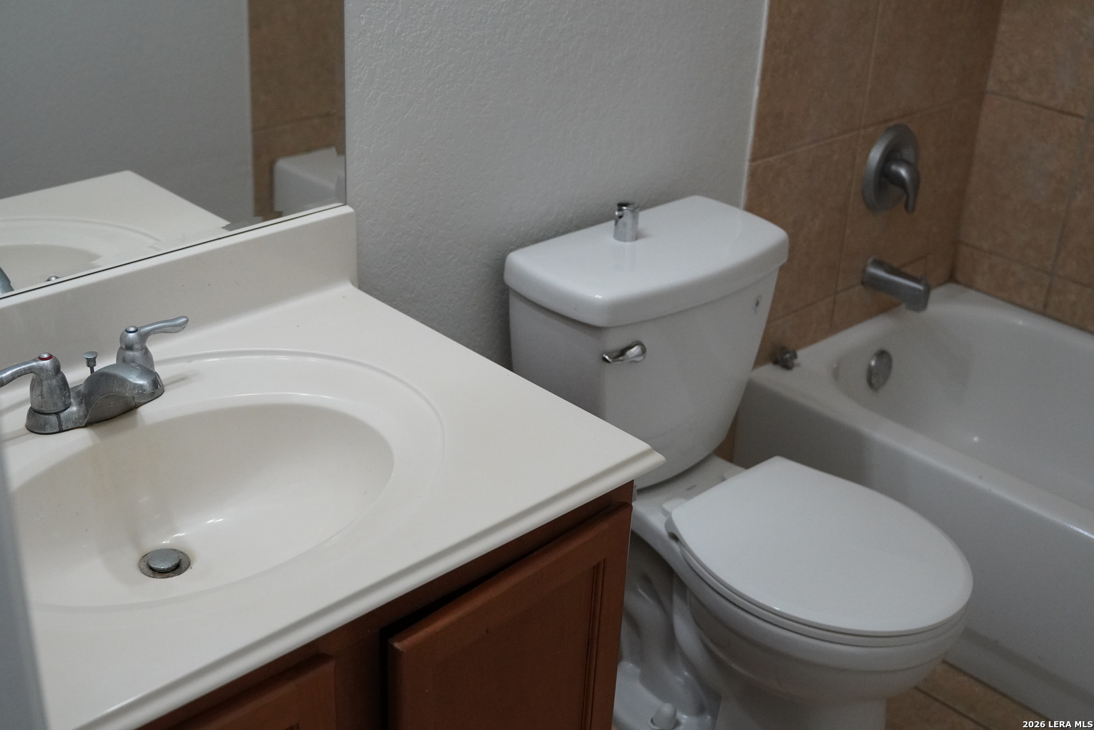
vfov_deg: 31.9
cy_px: 365
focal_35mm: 42
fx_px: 1276
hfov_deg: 46.4
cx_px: 547
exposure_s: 1/640
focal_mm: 28
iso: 2000
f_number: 2.8
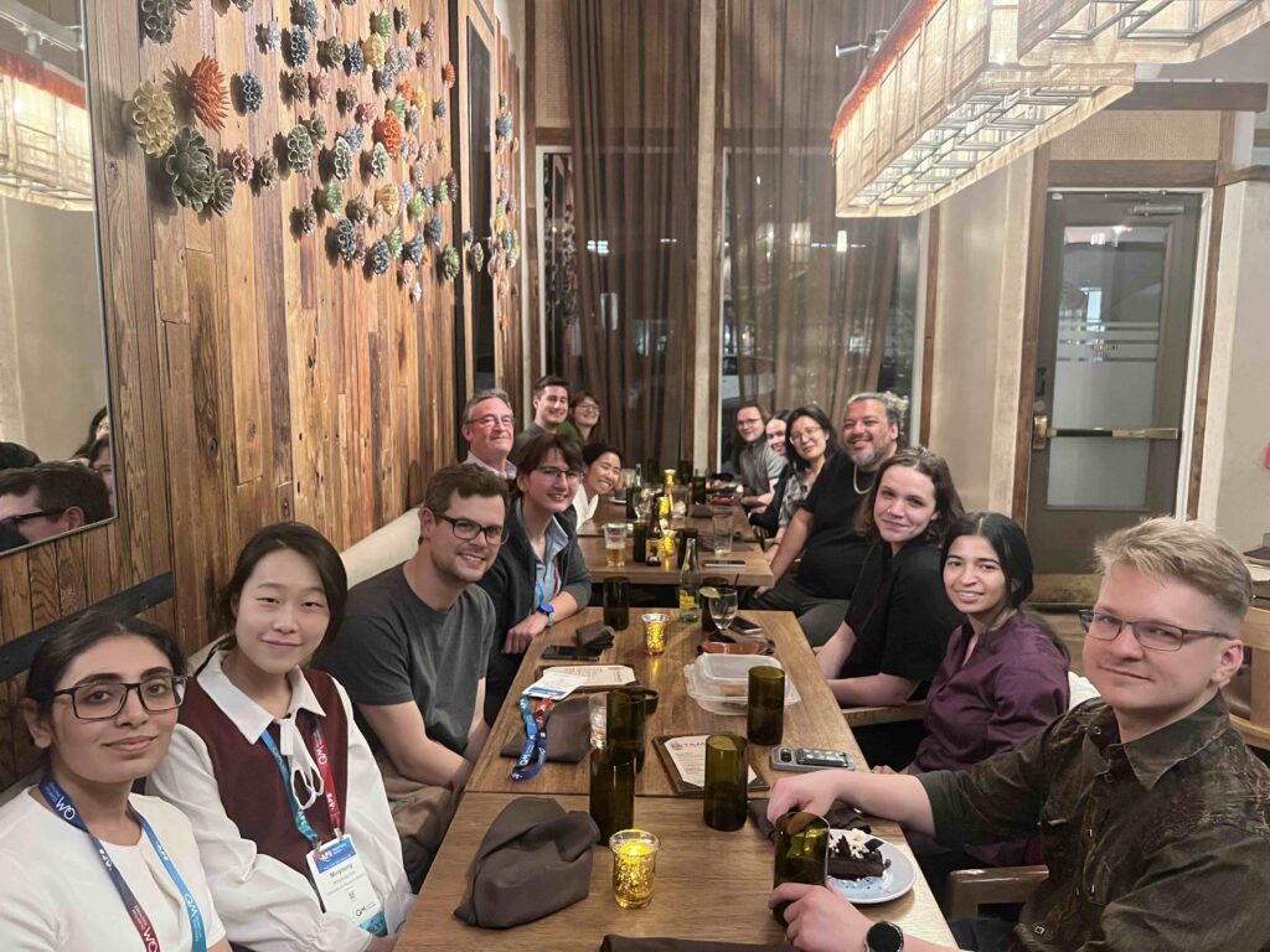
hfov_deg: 67.3
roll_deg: -0.1
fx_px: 954
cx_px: 635
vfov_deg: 53.1
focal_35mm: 26
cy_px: 476
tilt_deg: -8.1
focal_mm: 5.7
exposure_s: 1/30
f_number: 1.5
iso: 1000
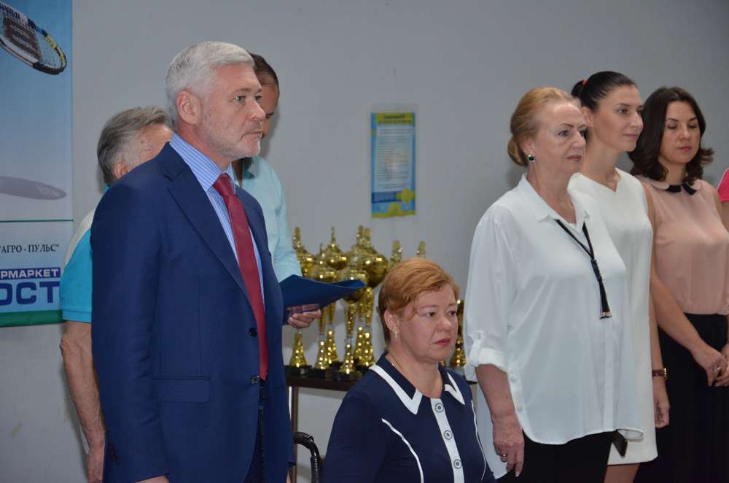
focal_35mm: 112
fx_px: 2273
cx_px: 364
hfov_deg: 18.2
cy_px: 242
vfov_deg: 12.1
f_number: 5.3
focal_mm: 75
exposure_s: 1/250
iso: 800
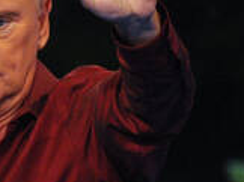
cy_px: 133
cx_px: -197
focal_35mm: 2000
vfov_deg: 0.7
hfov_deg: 1.0
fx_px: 14077
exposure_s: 1/320
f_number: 3.2
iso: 1600
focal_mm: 300
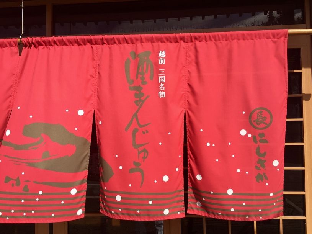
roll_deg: +1.6
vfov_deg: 48.2
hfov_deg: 61.7
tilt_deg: +2.5
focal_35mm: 29
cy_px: 117
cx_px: 156
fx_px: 261
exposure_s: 1/1282
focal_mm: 4.15
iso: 25
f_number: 2.2
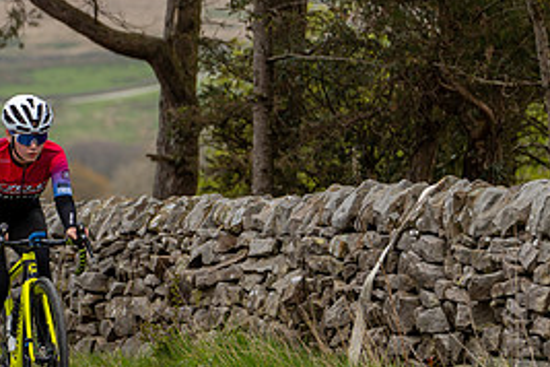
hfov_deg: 6.2
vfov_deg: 4.2
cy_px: 119
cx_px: -29
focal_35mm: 330
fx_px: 5041
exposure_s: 1/640
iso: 200
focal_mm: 138
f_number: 4
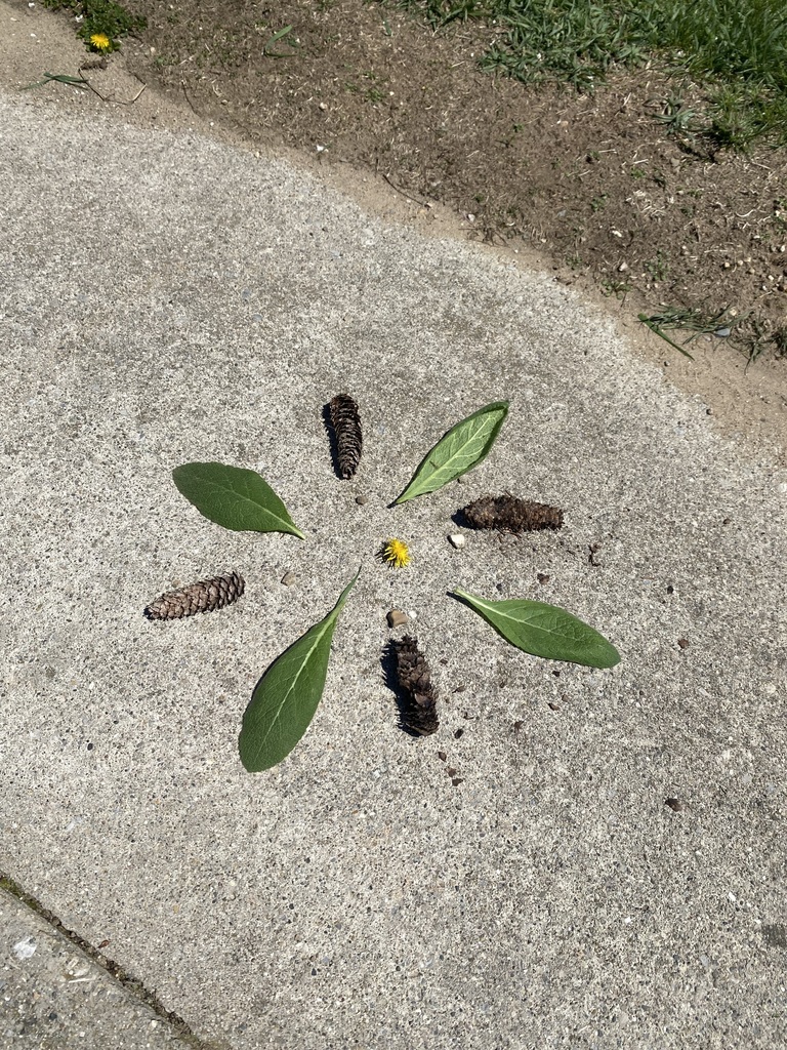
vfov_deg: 67.3
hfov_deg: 53.1
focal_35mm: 26
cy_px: 525
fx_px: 788
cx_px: 394
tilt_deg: -58.6
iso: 32
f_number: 1.8
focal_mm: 4.25
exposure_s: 1/6410
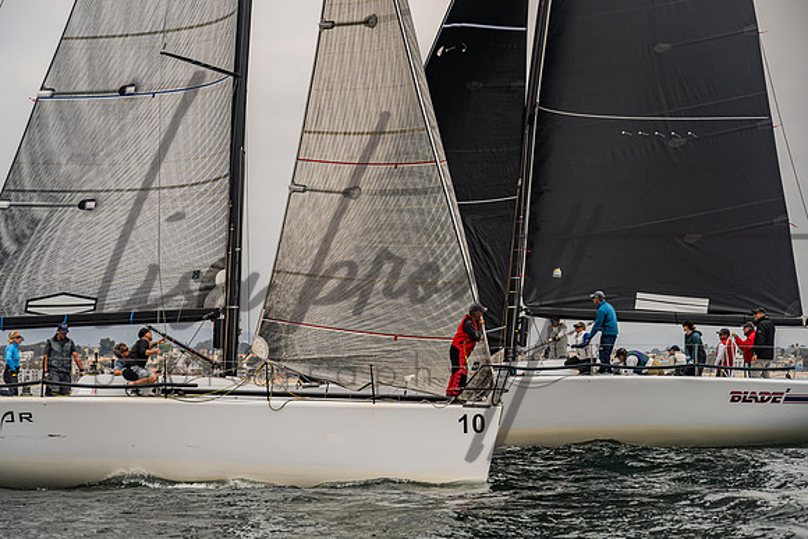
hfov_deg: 17.7
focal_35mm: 115
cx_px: 393
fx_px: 2589
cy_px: 269
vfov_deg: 11.9
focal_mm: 110
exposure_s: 1/1600
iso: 250
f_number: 6.3
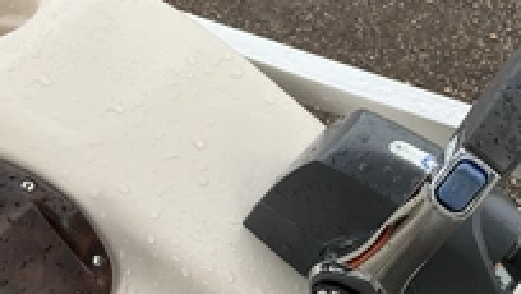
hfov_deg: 33.1
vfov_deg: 19.3
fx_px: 857
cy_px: 217
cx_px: 393
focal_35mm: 62
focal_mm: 3
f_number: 1.8
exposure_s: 1/620
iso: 25
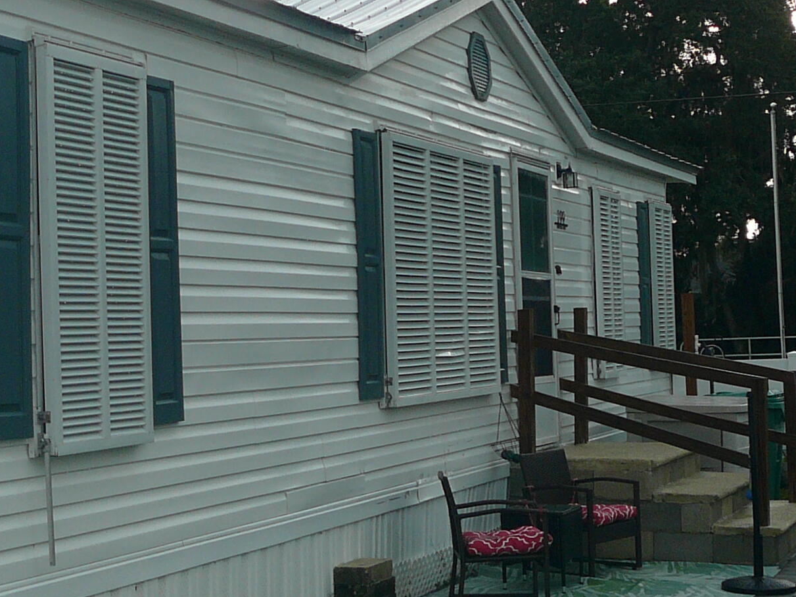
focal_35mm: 74
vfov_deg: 19.9
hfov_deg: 26.2
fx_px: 1701
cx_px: 269
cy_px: 268
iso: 80
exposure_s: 1/80
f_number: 2.8
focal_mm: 5.2
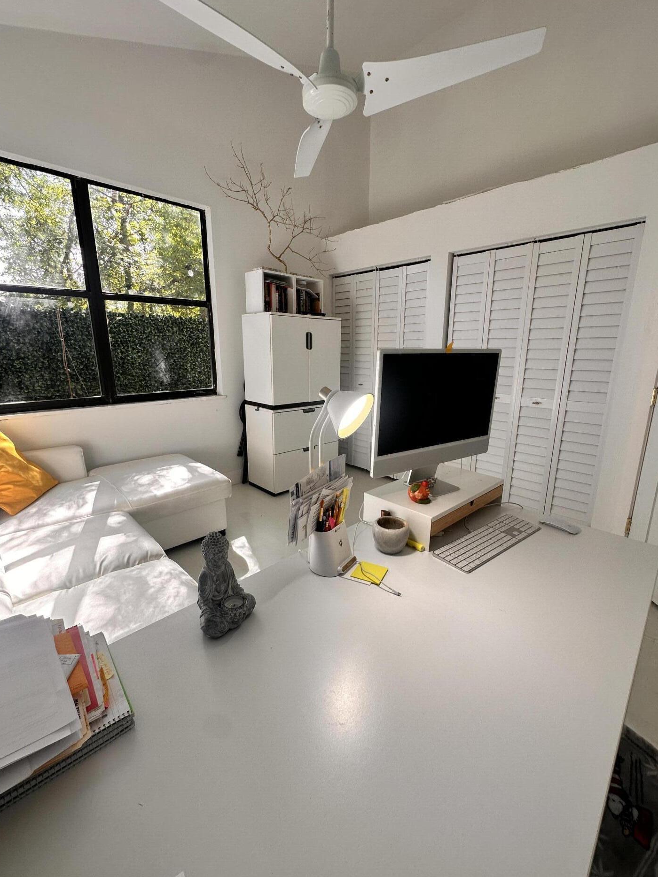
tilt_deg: -14.7
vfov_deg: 98.2
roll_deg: -0.3
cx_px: 331
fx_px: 380
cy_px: 442
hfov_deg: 81.7
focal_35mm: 15
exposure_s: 1/99
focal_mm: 2.22
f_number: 2.2
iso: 80
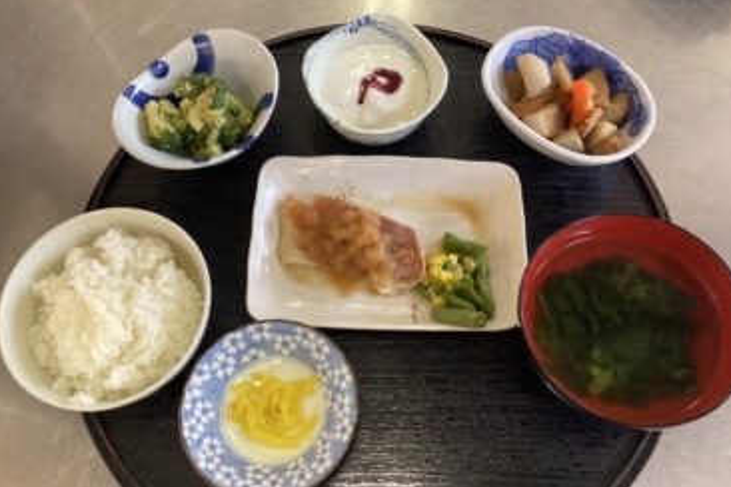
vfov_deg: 40.0
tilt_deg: -66.9
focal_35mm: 33
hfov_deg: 57.2
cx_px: 368
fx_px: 670
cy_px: 241
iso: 250
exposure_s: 1/60
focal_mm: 3.3
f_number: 2.4
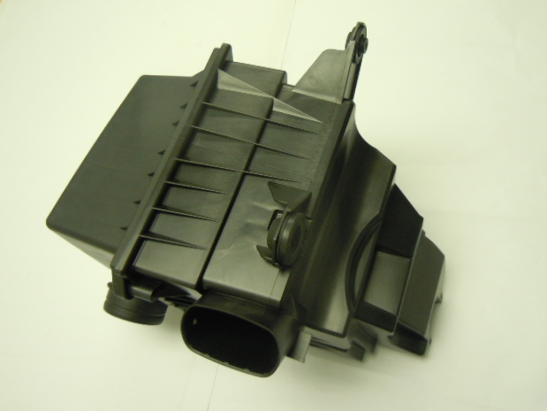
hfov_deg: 58.3
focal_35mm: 31
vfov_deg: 45.5
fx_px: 490
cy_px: 206
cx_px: 274
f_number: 3.5
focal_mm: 5.4
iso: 400
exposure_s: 1/50
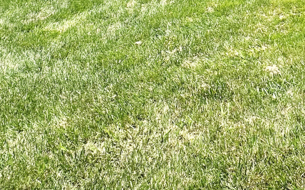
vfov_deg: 21.7
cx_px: 276
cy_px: -119
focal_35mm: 46
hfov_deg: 40.2
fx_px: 382
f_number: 2.2
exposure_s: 1/496
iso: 40
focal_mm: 2.22
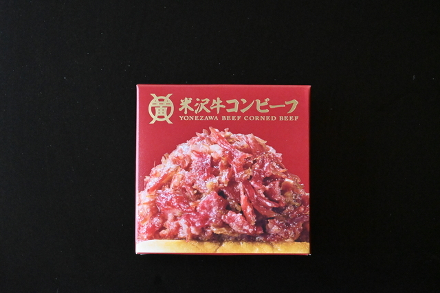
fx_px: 917
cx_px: 220
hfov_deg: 27.0
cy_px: 146
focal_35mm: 75
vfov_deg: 18.2
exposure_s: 1/80
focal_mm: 50
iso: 9000
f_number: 11
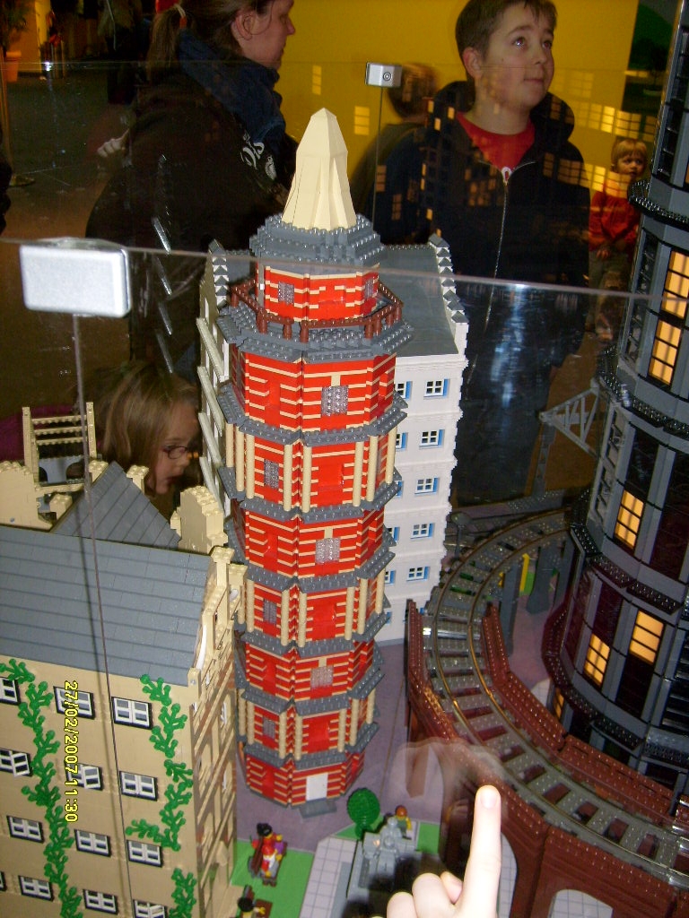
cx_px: 344
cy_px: 459
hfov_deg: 40.7
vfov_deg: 52.6
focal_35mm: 35
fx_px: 929
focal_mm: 5.8
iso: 100
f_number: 2.8
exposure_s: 1/45
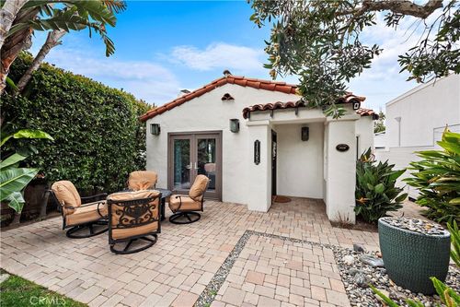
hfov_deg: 104.3
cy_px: 154
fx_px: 179
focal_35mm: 14
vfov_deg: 81.2
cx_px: 230
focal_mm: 14
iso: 160
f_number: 7.1
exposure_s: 1/100
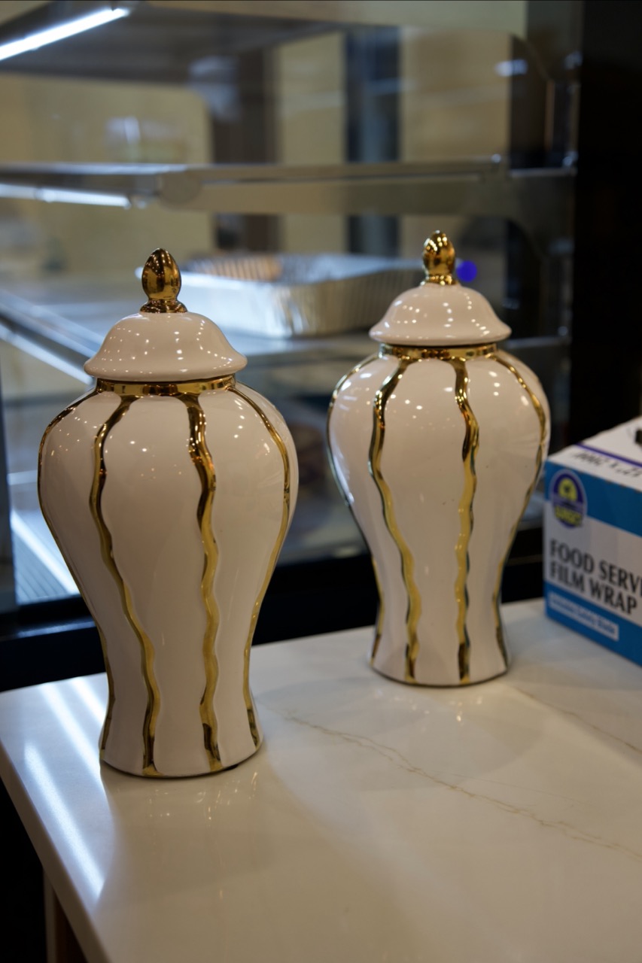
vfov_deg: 40.3
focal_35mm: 49
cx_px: 321
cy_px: 482
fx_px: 1311
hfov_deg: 27.5
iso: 500
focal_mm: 49
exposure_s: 1/250
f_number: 2.8
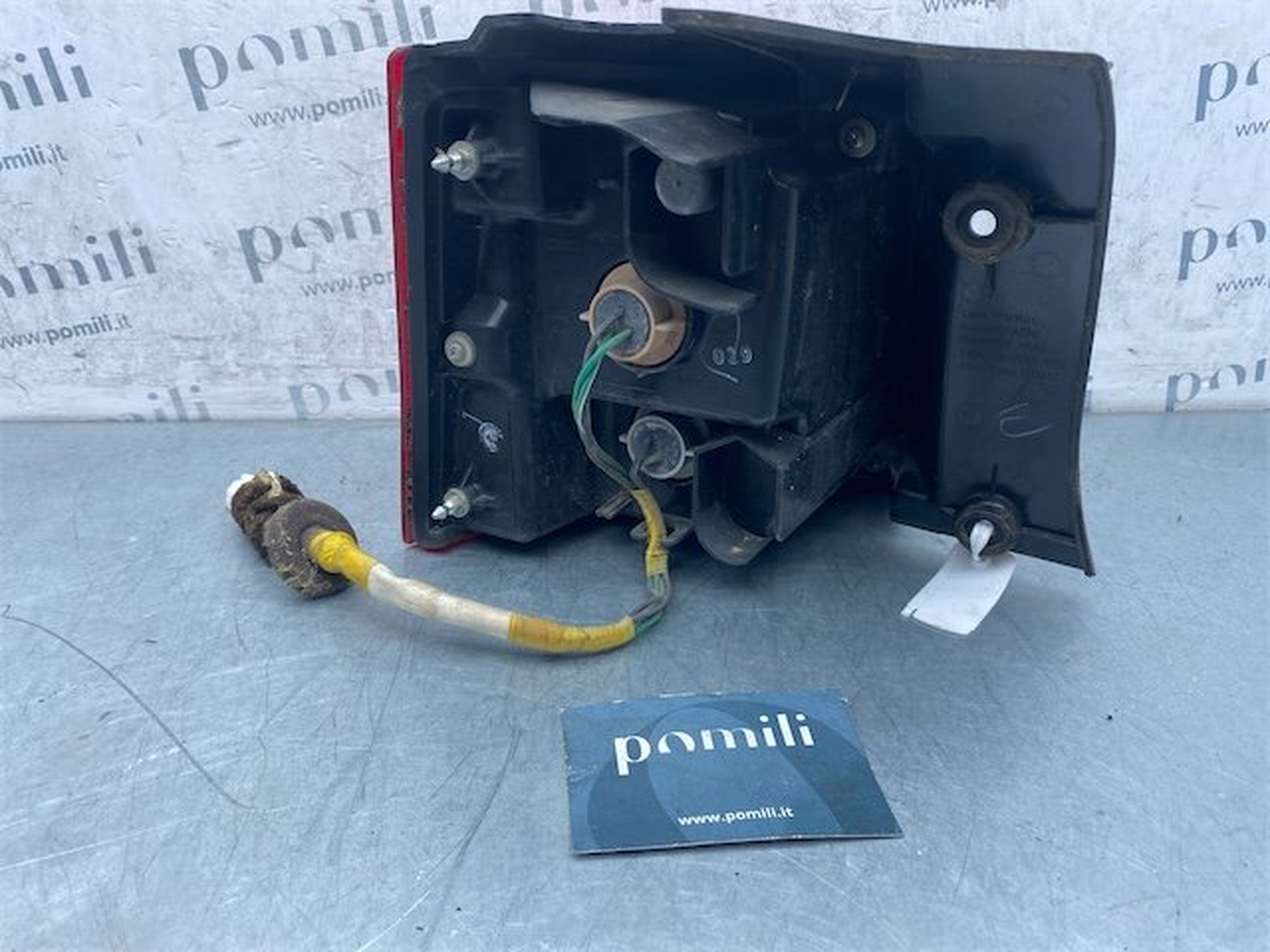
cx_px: 635
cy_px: 476
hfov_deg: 67.3
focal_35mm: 26
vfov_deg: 53.1
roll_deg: -1.9
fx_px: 954
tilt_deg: -27.0
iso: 32
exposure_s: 1/369
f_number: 1.8
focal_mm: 4.25
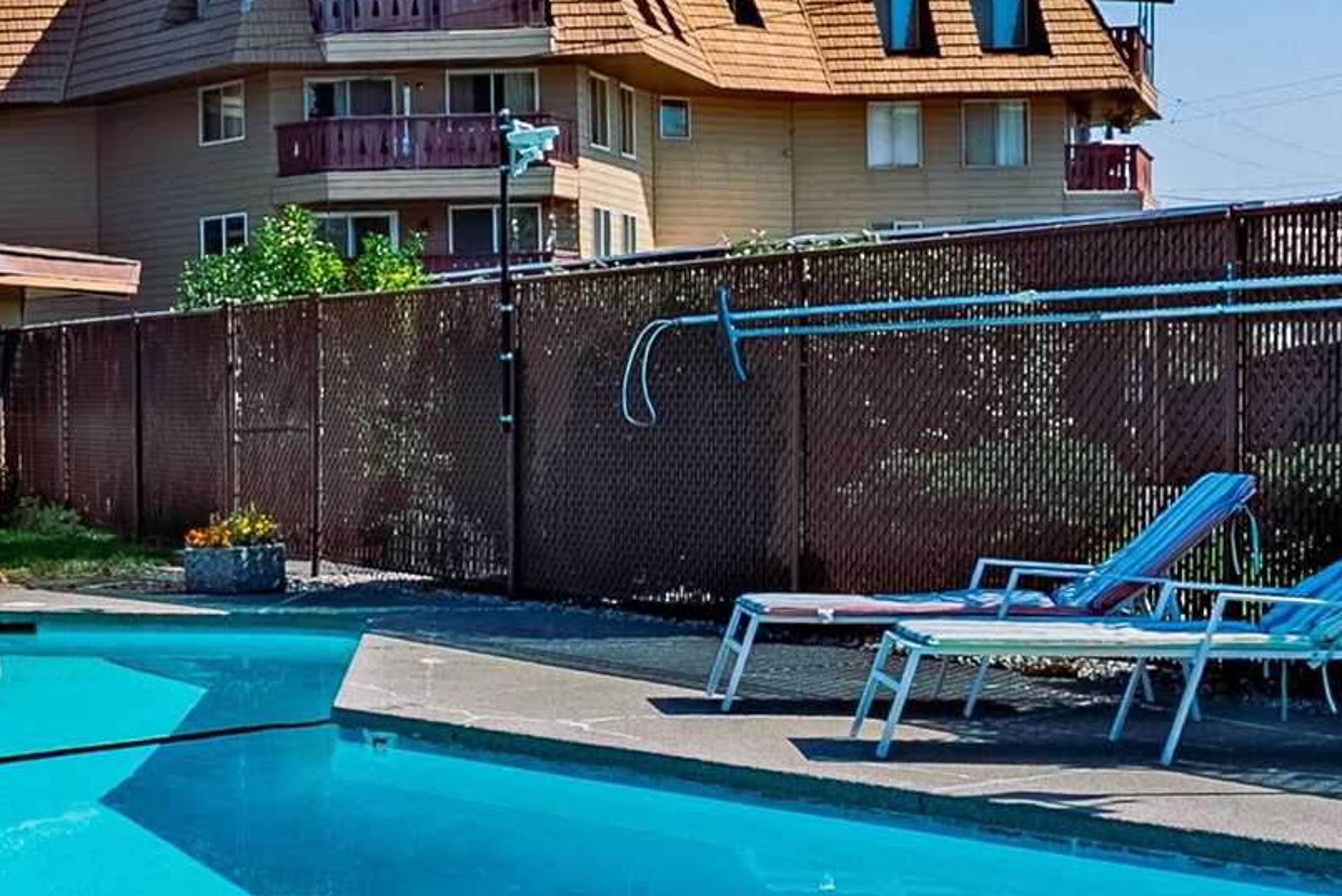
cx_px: -310
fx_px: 2275
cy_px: 471
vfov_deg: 22.3
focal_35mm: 61
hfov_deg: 28.2
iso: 400
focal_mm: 16
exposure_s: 1/8000
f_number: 8
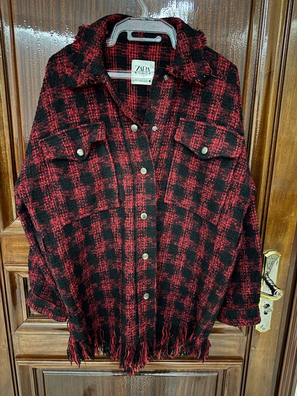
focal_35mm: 24
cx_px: 148
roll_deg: -0.8
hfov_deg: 56.8
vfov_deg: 71.6
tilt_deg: -14.3
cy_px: 198
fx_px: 275
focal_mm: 6.76
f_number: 1.78
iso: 1000
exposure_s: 1/13
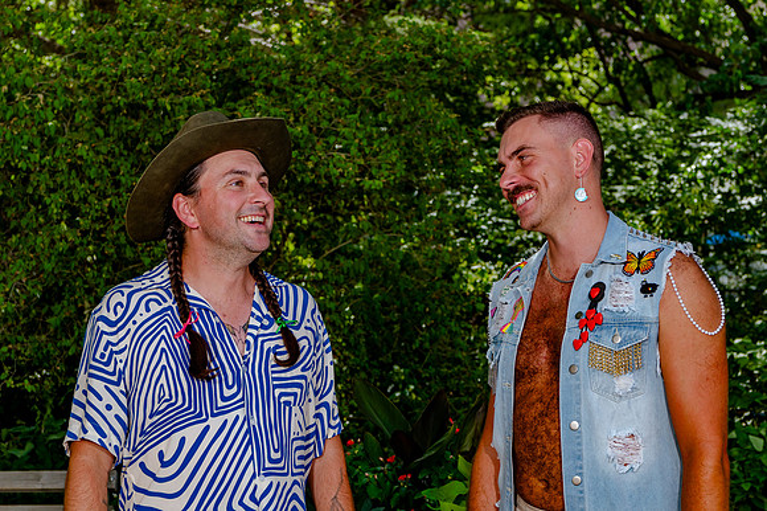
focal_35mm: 90
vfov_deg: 15.2
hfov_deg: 22.6
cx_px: 436
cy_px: 247
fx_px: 1914
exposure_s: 1/250
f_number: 7.1
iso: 200
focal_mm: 70
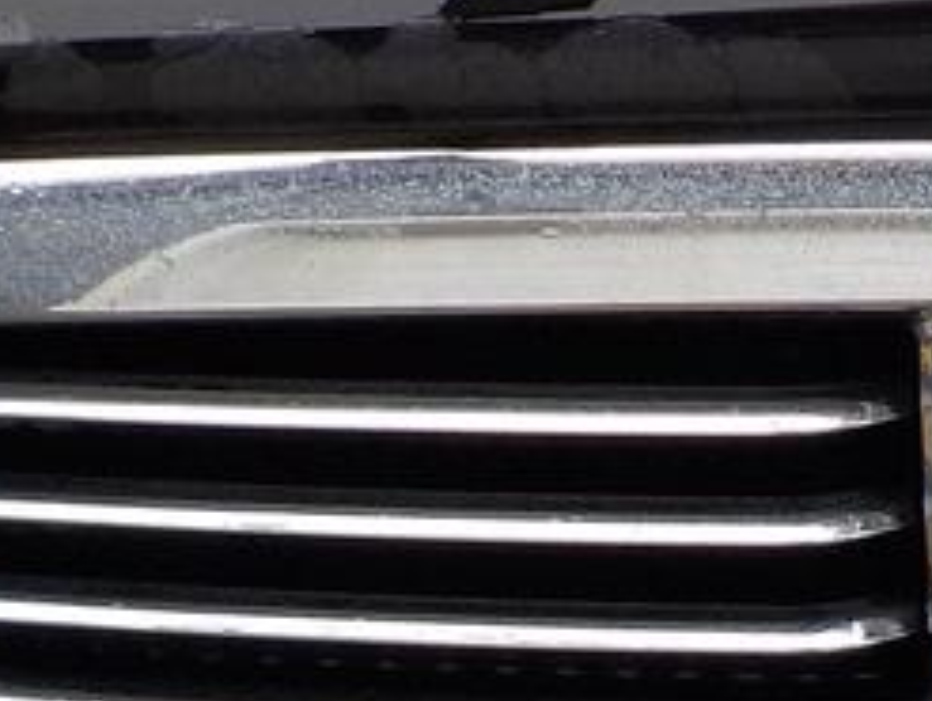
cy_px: 739
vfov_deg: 9.5
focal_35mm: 156
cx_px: 1224
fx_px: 4204
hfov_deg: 12.3
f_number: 3.3
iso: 125
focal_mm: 4.1
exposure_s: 1/100
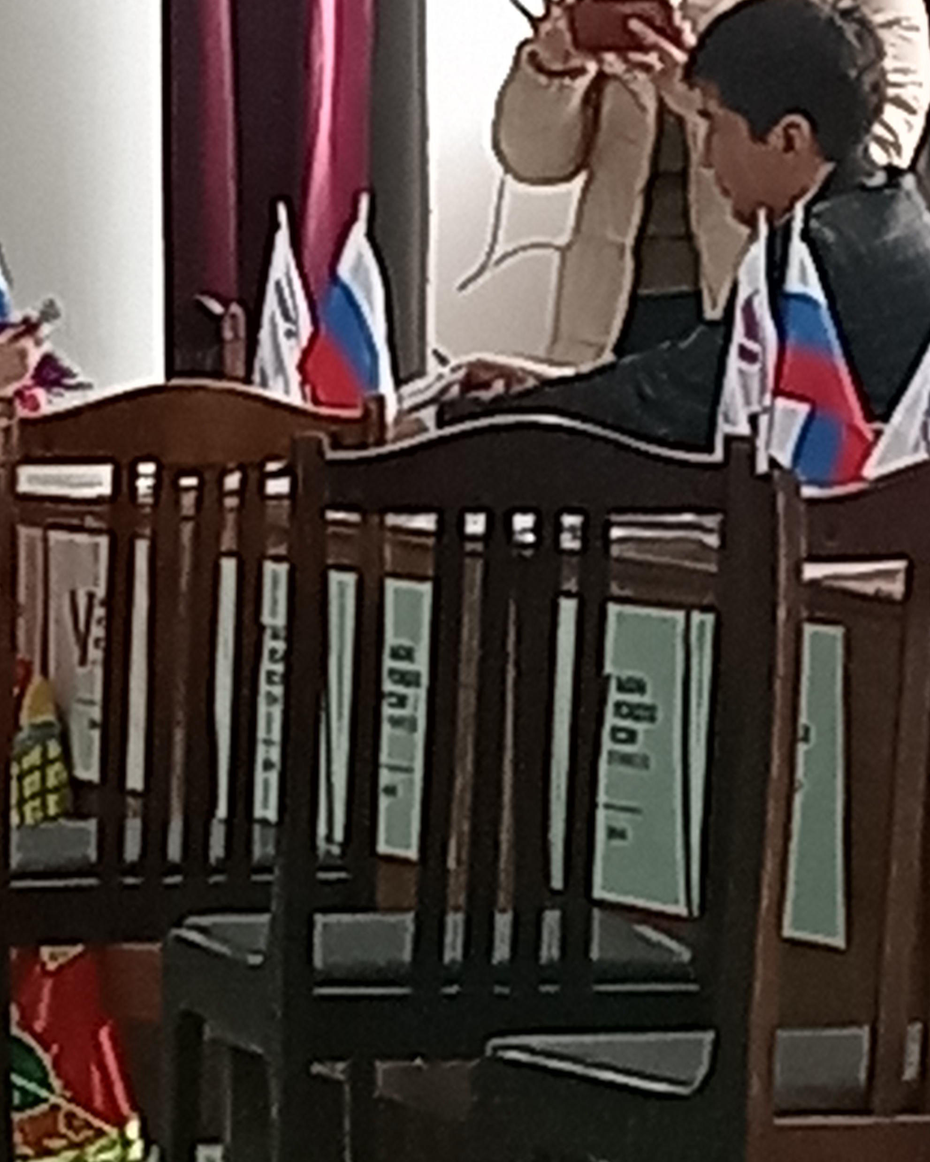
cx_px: 278
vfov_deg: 7.6
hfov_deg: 6.1
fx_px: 8772
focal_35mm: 255
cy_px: 334
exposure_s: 1/33.3
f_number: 1.8
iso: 274
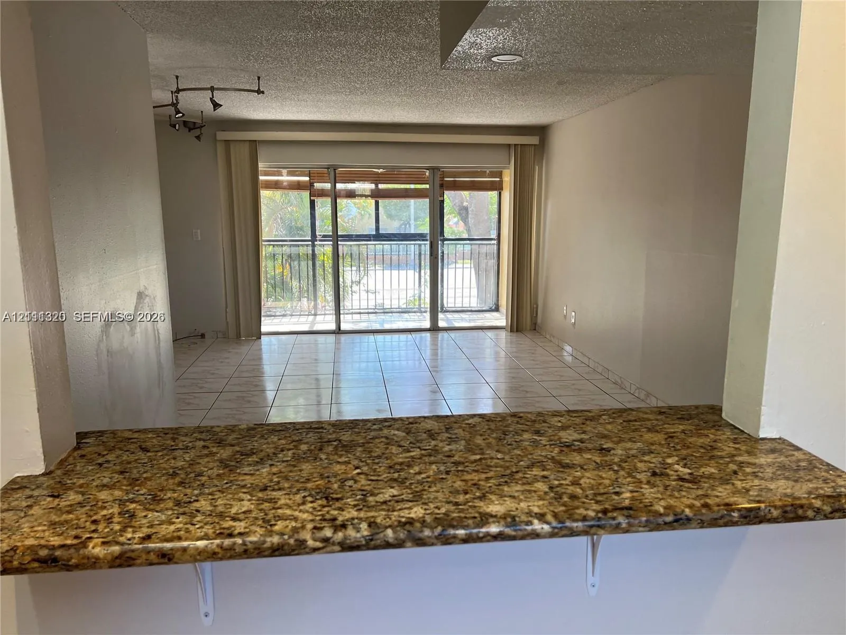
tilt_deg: -8.4
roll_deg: +0.2
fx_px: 635
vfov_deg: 53.1
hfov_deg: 67.3
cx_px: 423
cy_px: 318
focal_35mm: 26
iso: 80
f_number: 1.5
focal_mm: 5.7
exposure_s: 1/120
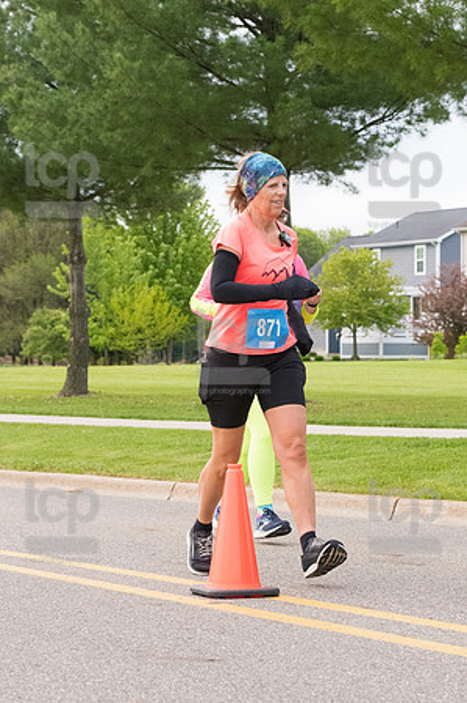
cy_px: 352
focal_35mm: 117
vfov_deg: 17.5
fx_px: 2282
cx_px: 234
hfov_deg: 11.7
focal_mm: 78
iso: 4000
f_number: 7.1
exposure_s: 1/1600
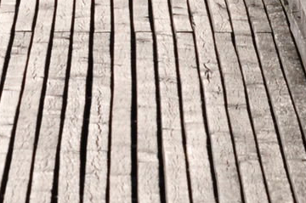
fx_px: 4754
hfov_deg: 3.7
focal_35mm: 560
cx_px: -11
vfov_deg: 2.4
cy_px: -122
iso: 200
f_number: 11
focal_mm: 70
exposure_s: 1/500
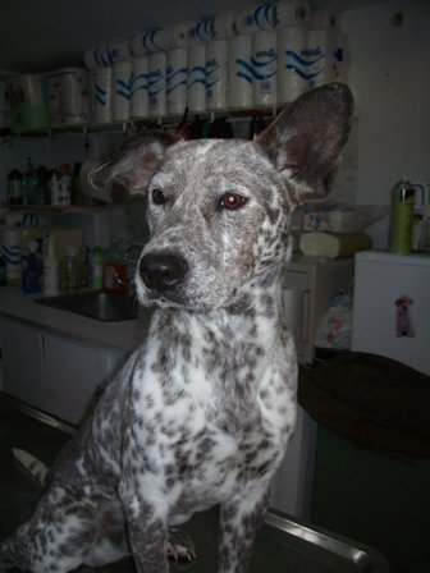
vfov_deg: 51.4
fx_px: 596
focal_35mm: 36
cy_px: 286
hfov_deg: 39.7
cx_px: 215
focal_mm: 6
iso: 80
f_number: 2.7
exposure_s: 1/64
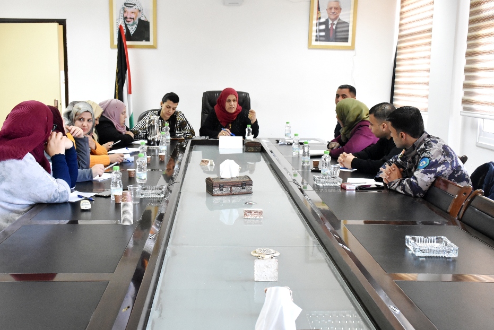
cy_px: 157
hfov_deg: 43.9
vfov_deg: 30.2
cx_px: 227
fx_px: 612
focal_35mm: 45
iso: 4500
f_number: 7.1
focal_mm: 27
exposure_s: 1/100
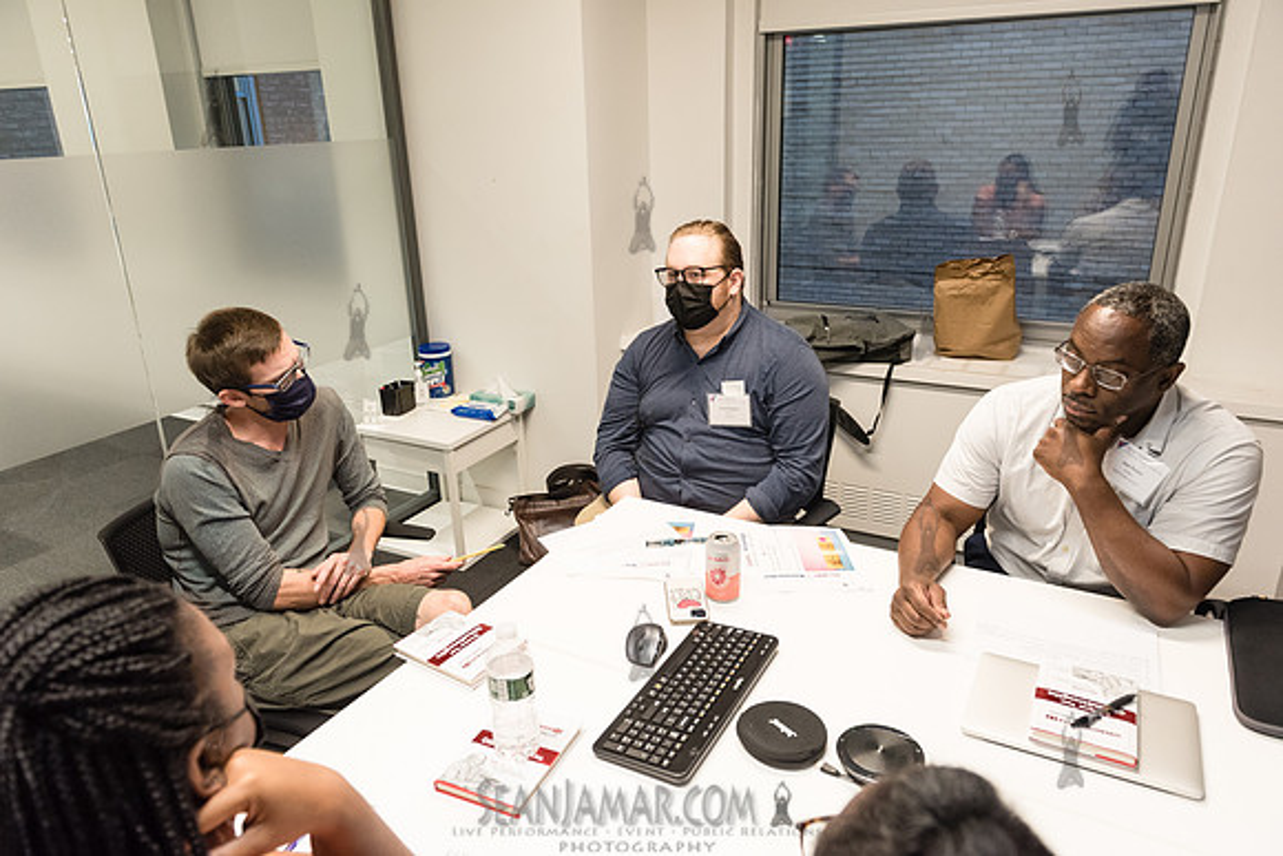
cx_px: 642
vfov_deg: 53.2
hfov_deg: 73.7
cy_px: 428
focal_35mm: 24
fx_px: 855
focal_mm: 24
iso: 2500
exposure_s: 1/160
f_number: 4.5
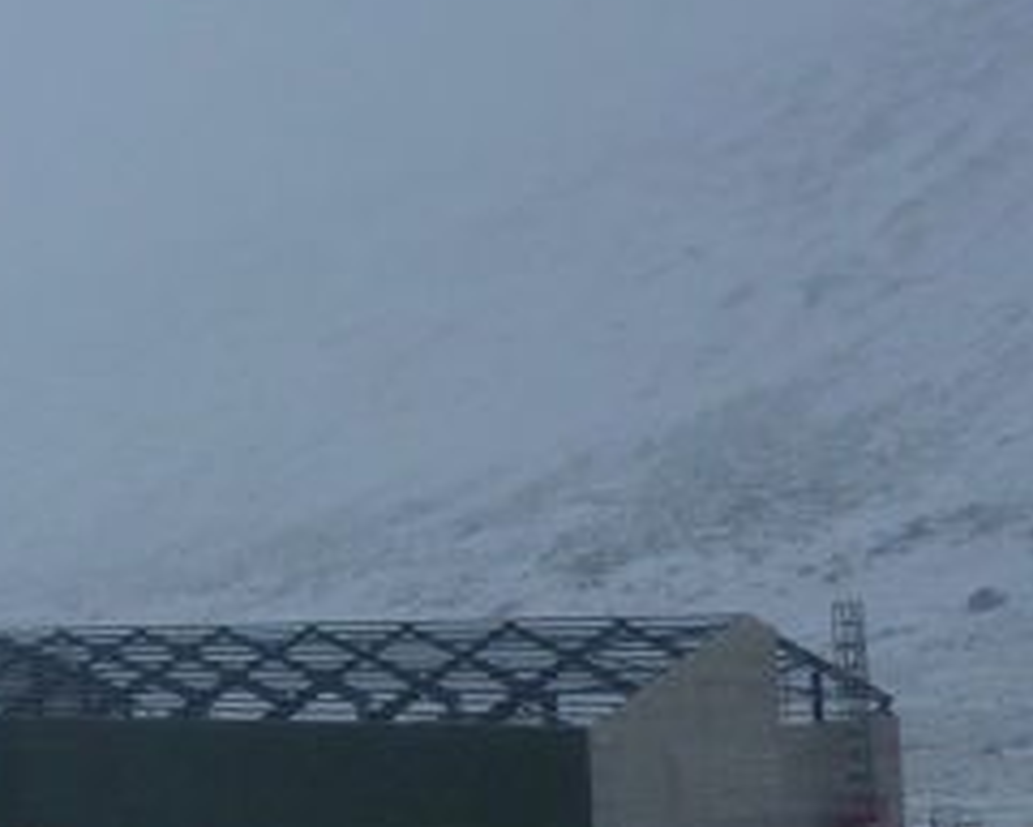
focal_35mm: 81
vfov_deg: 18.9
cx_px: -609
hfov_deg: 19.7
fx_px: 2477
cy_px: 531
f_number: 4
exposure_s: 1/200
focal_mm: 4.1
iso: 80
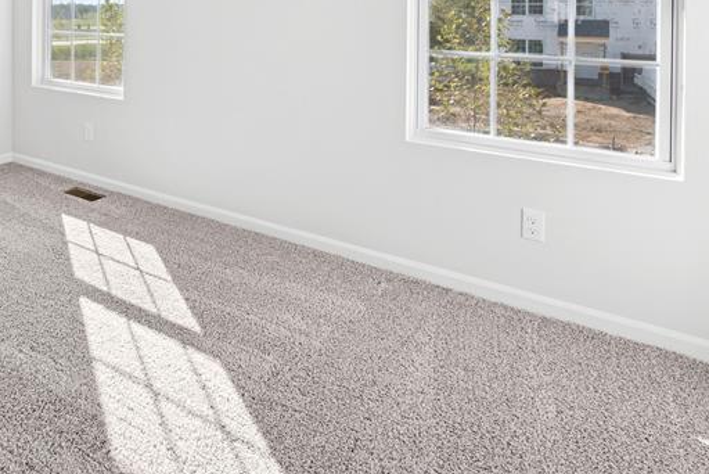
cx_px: 166
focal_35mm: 28
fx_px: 552
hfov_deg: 61.3
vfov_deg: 40.8
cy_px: 3
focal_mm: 14
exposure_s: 1/13
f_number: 9
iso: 80
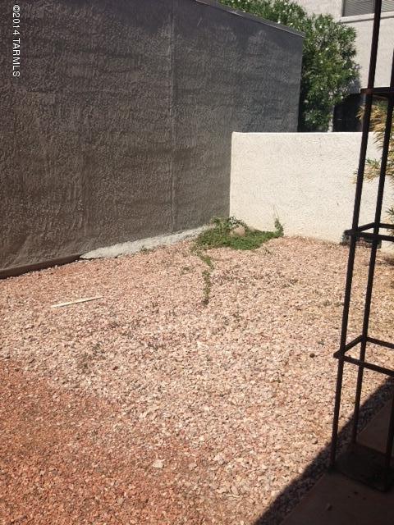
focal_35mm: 33
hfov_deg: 42.9
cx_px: 197
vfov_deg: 55.4
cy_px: 262
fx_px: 501
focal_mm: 4.13
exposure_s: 1/2358
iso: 50
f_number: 2.4
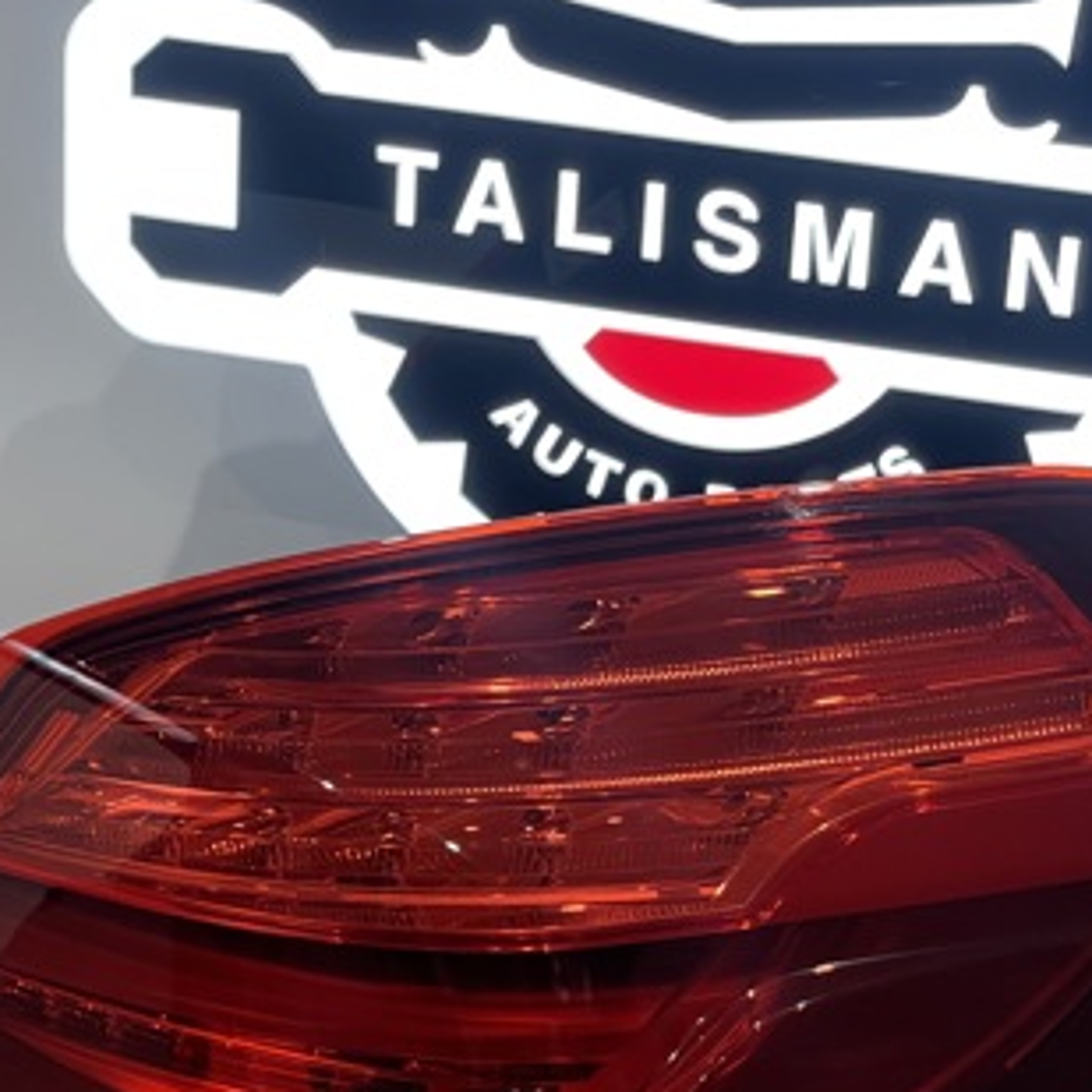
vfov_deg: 14.9
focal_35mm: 117
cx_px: 551
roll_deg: -2.9
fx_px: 4176
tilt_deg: -25.0
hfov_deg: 14.9
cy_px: 786
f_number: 2.2
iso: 200
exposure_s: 1/100
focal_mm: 7.5
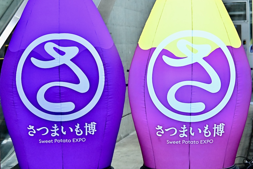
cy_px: 86
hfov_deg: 22.1
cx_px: 127
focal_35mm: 92
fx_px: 647
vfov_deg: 14.9
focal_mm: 60
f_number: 5
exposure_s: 1/250
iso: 4000
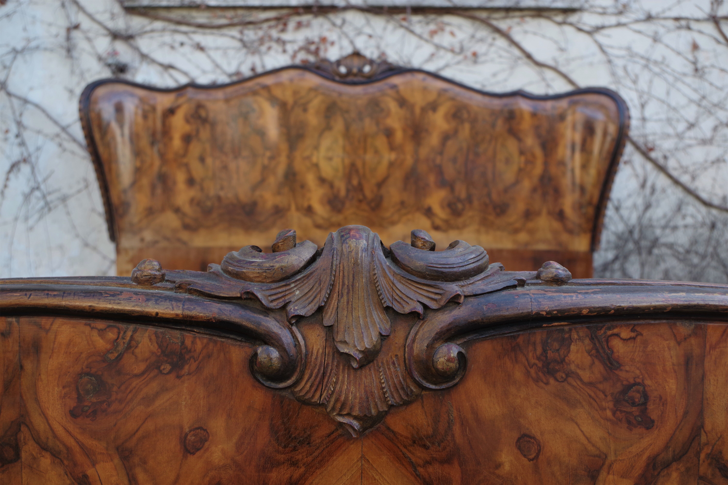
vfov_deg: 38.9
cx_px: 364
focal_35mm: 34
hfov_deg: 55.8
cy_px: 242
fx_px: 688
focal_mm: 23.13
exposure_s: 1/80
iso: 200
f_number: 5
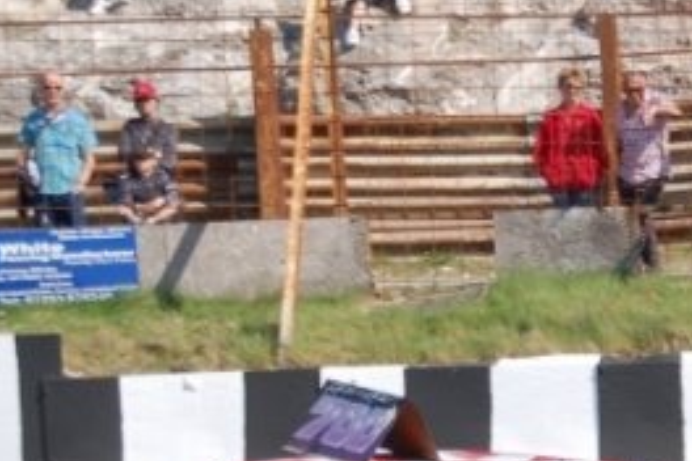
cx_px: 645
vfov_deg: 8.1
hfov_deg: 12.2
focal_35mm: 167
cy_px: 553
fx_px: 3210
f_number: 5
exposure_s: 1/1000
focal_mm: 46
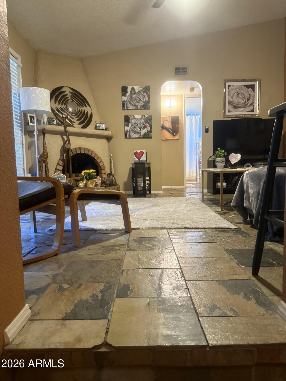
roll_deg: +1.1
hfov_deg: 56.8
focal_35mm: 24
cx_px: 143
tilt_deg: -5.2
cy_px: 190
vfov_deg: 71.6
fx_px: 264
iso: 800
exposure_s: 1/60
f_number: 1.78
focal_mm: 6.76
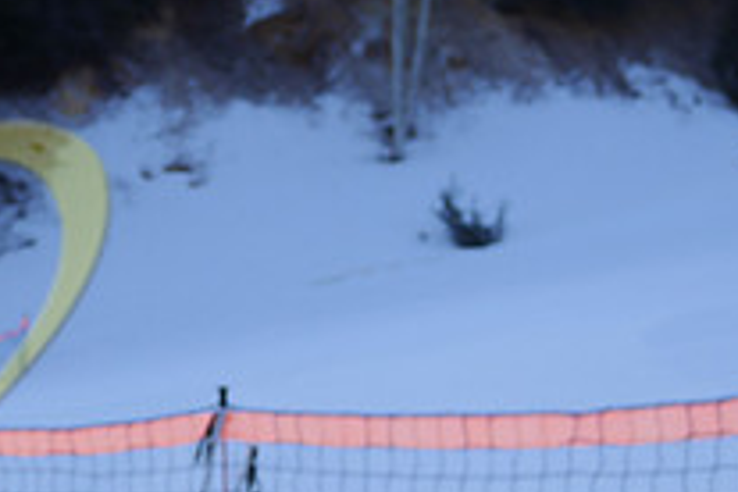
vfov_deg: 10.5
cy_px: 576
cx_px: -175
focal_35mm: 129
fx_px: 2644
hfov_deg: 15.3
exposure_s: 1/160
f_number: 5
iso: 100
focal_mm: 30
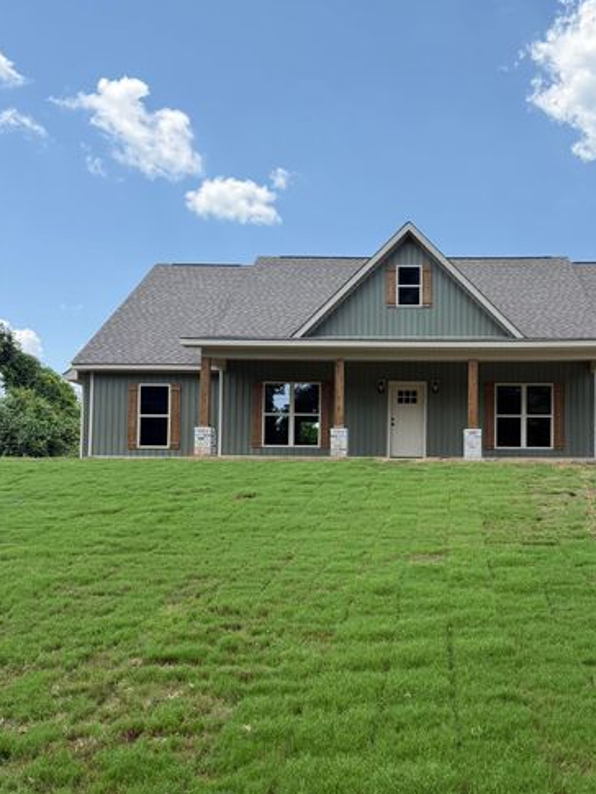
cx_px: 406
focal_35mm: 33
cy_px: 458
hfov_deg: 42.3
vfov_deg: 55.1
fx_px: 757
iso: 100
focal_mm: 6.76
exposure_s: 1/1464
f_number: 1.78
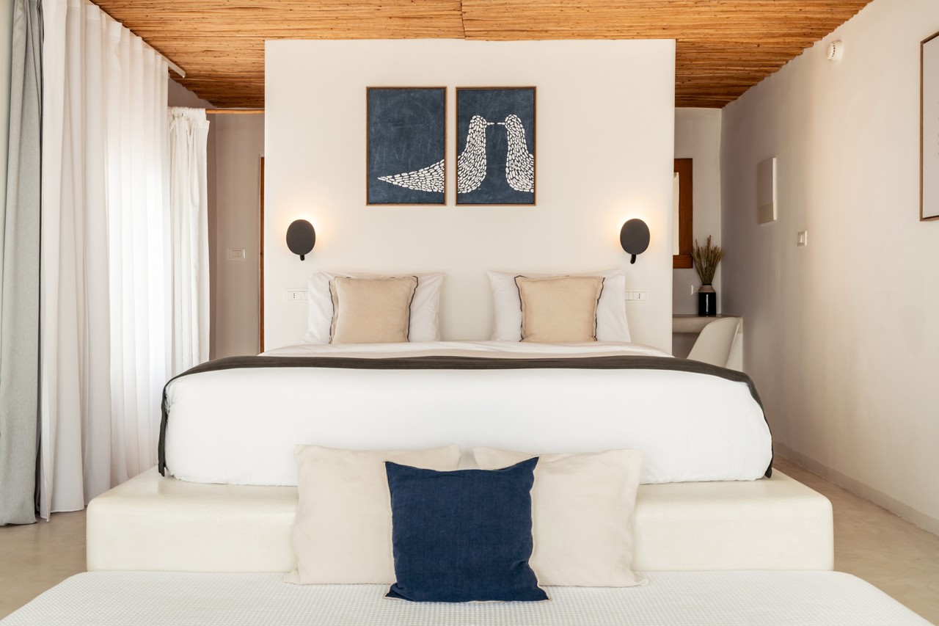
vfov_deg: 37.8
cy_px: 313
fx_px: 913
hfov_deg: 54.4
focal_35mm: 35
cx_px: 470
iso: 250
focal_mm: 35
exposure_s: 1/20
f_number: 9
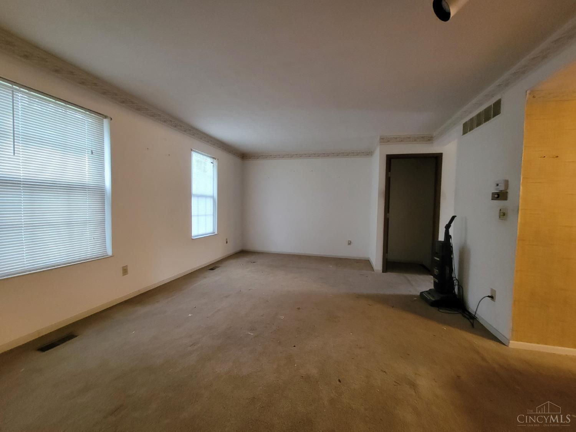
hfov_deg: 106.2
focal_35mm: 13
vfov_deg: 89.9
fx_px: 216
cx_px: 288
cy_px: 216
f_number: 2.2
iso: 640
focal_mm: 2.2
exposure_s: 1/30
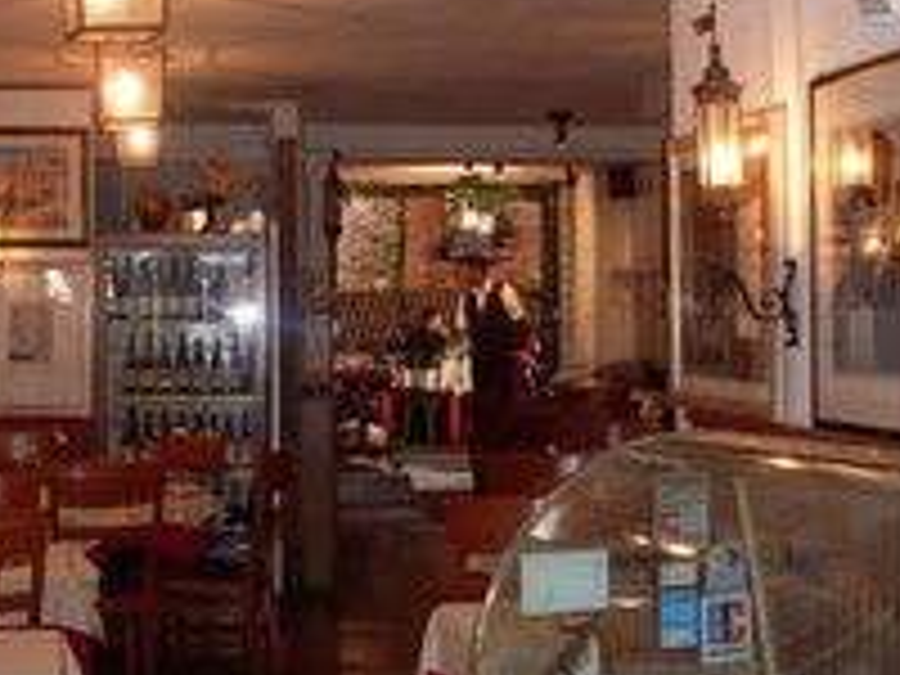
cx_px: 410
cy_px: 315
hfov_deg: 25.6
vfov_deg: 19.4
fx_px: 1976
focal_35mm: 76
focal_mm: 6.3
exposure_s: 1/45
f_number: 2.8
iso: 120
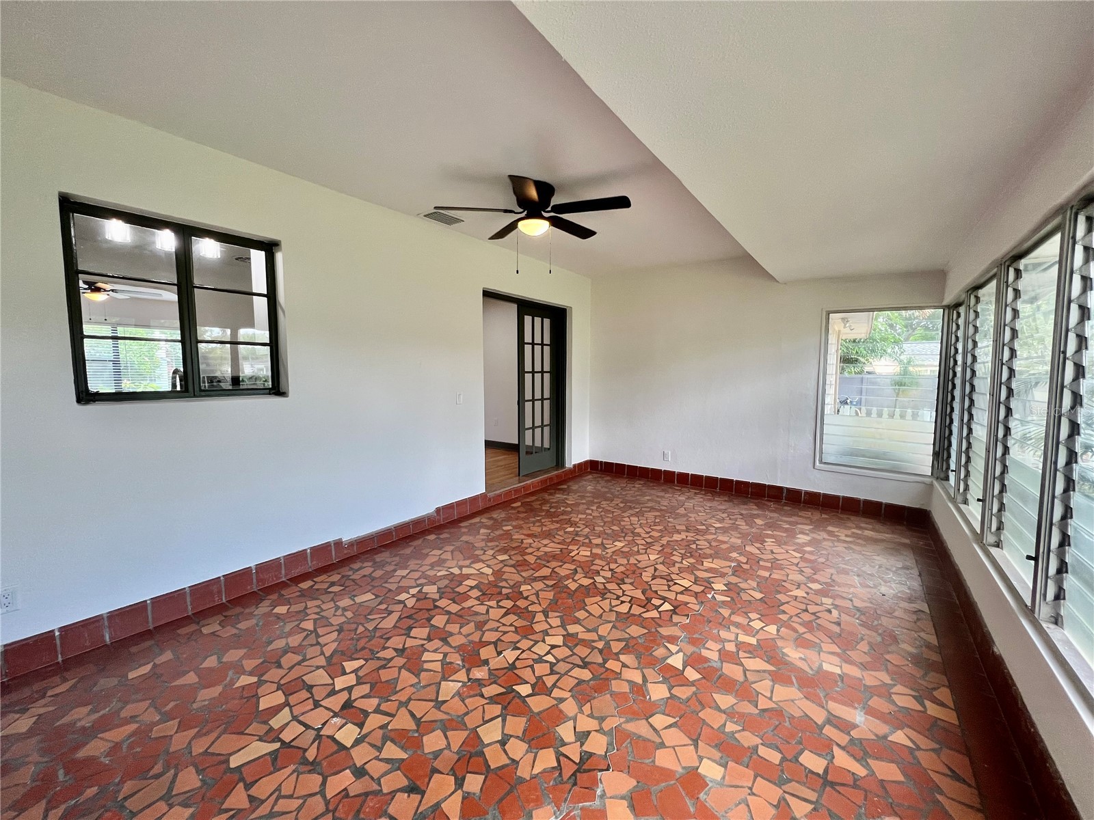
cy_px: 410
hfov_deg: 106.2
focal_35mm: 13
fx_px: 411
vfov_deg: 89.9
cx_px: 547
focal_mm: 1.57
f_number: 1.8
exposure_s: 1/99
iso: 100
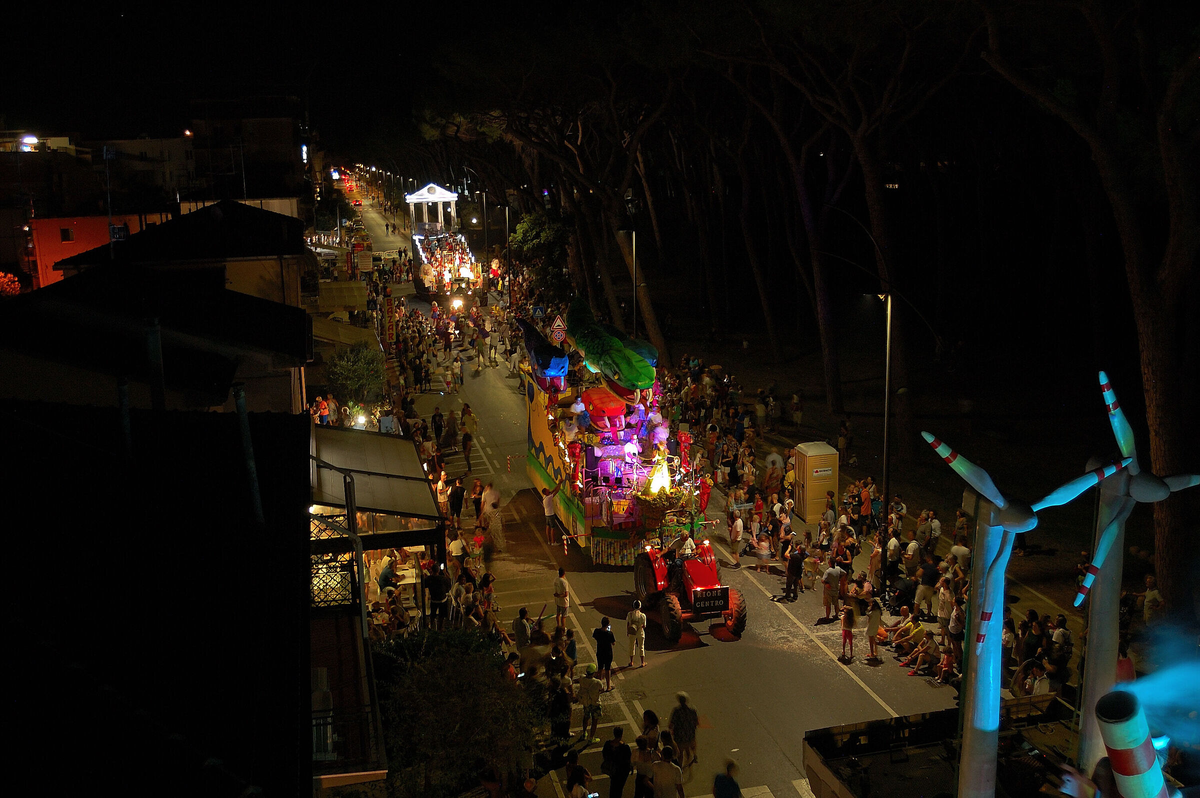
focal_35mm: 34
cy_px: 399
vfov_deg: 38.3
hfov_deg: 55.1
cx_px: 600
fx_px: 1149
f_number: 3.8
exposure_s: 1/2.5
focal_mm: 23
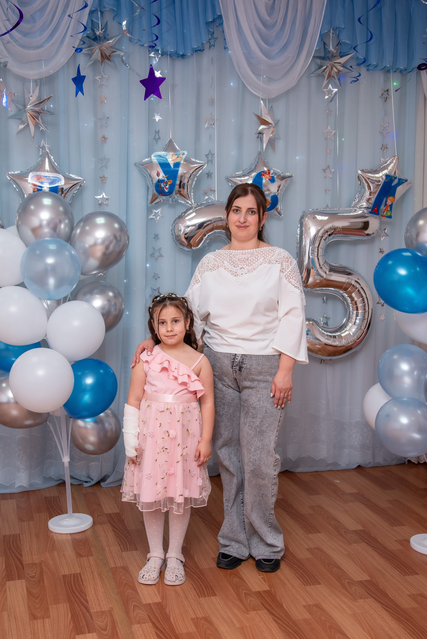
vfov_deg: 41.1
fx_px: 853
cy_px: 320
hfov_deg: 28.1
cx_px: 214
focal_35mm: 48
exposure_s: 1/160
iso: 640
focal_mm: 48
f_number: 7.1
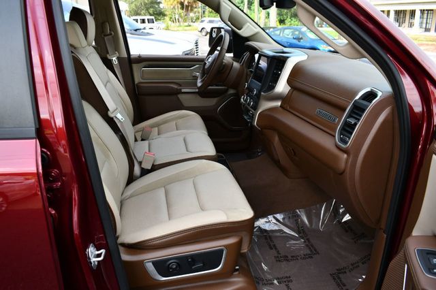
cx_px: 218
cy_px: 145
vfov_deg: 43.6
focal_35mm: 30
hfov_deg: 62.0
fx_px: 363
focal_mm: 20
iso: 220
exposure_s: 1/250
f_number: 5.6
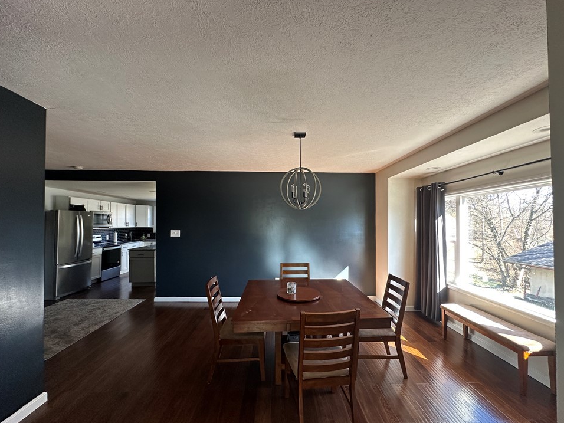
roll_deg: +0.2
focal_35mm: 15
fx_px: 244
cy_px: 220
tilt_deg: +0.1
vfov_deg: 81.7
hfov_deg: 98.2
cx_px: 286
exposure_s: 1/99
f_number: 2.2
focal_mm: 2.22
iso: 160
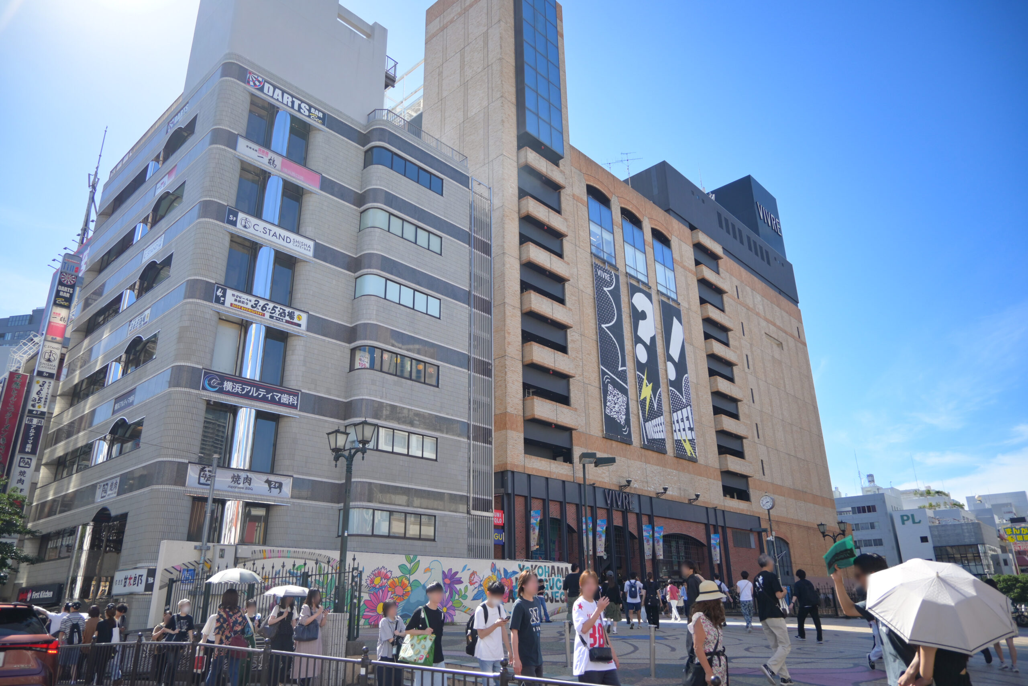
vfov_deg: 53.1
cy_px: 343
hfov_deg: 73.7
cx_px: 514
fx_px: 685
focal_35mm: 24
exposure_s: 1/500
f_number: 3.5
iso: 100
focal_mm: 16
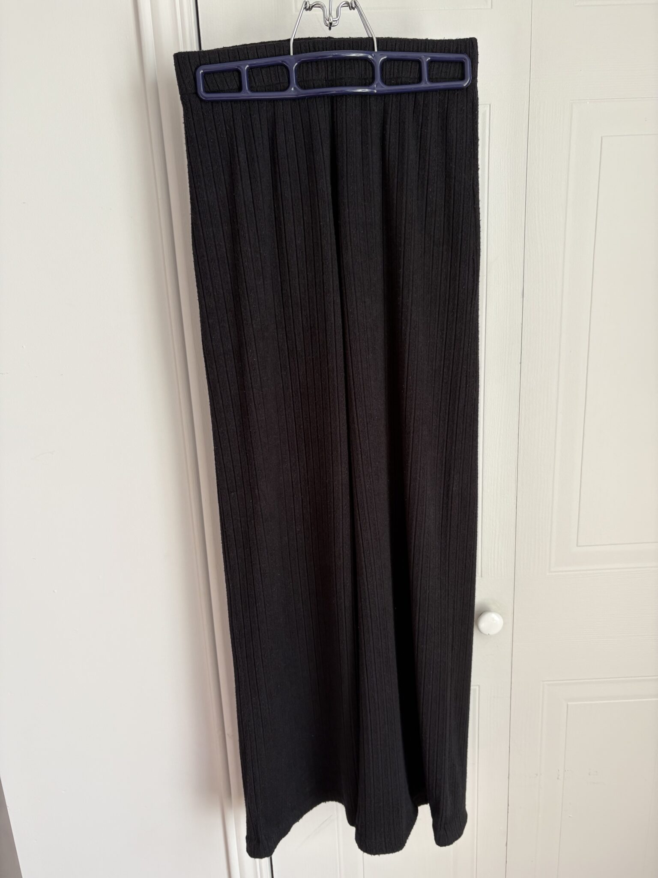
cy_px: 439
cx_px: 329
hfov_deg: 53.1
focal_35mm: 26
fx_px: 659
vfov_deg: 67.3
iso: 64
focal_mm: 5.96
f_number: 1.6
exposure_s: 1/121
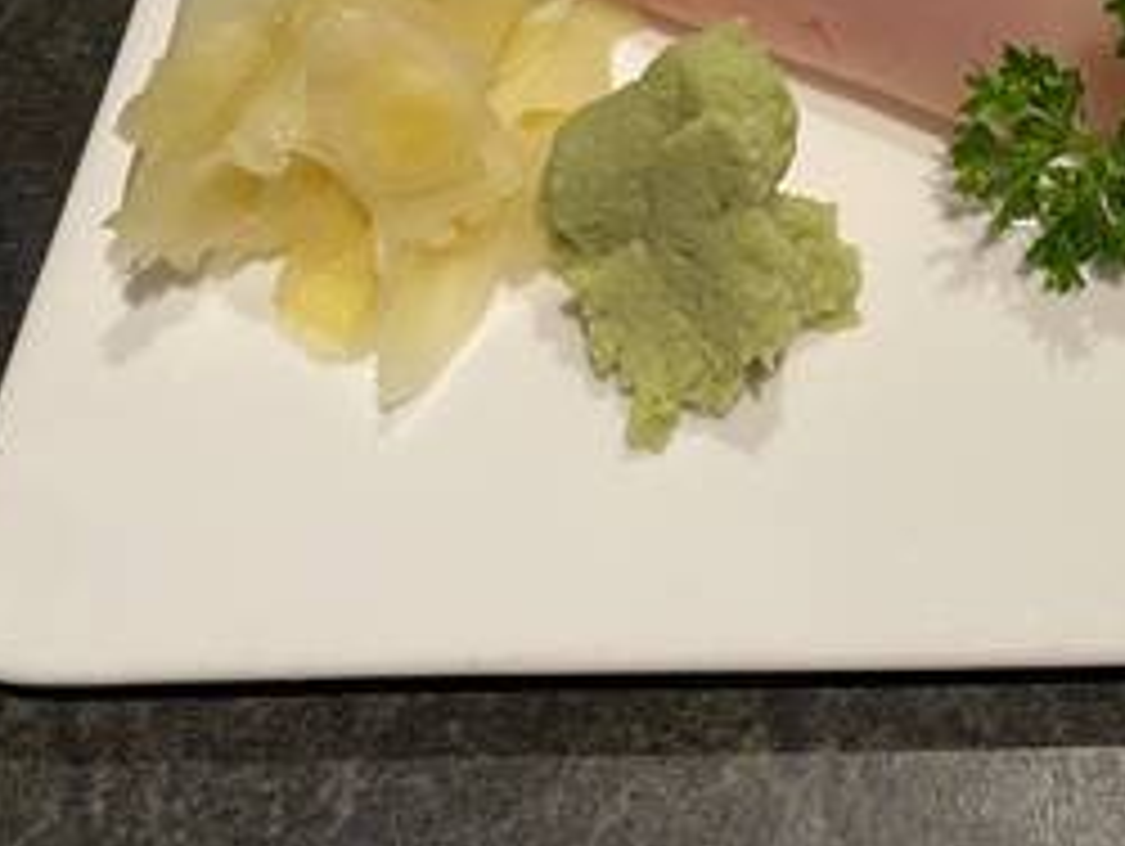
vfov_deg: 22.8
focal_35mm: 61
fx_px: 1984
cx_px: 1120
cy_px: -68
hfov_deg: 29.6
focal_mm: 4.25
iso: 125
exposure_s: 1/60
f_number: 1.8
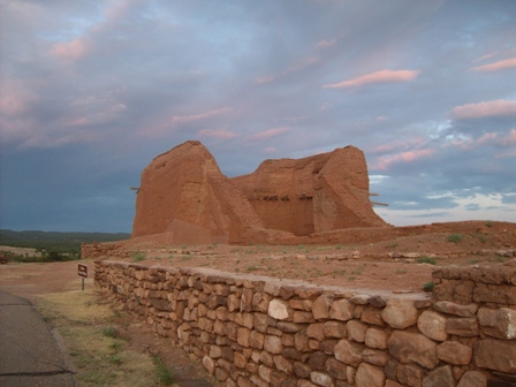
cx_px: 258
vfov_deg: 40.7
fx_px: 522
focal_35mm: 35
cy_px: 194
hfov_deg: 52.6
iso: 80
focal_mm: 5.8
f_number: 2.8
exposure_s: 1/52.3
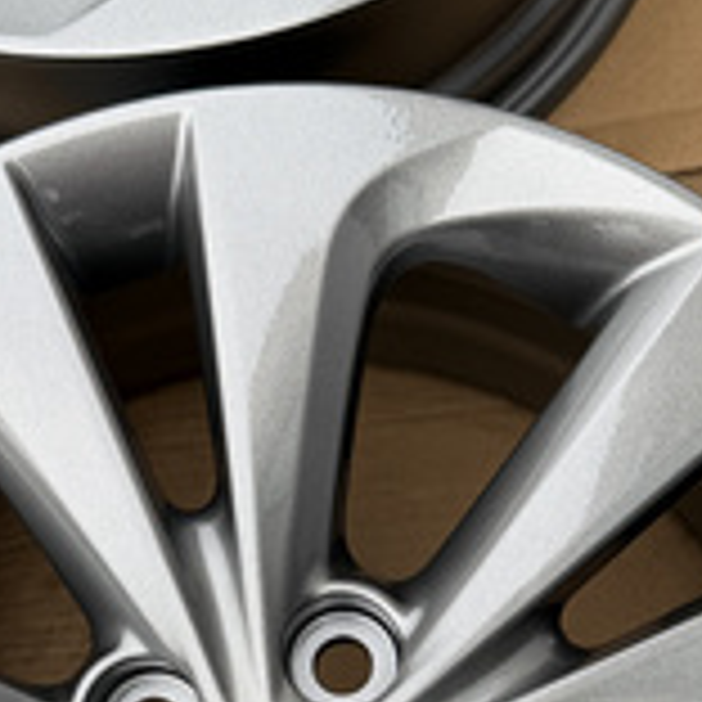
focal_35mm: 68
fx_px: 1560
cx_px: 313
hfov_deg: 25.3
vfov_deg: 23.6
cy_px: 792
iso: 80
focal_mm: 6.76
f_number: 1.78
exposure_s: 1/317
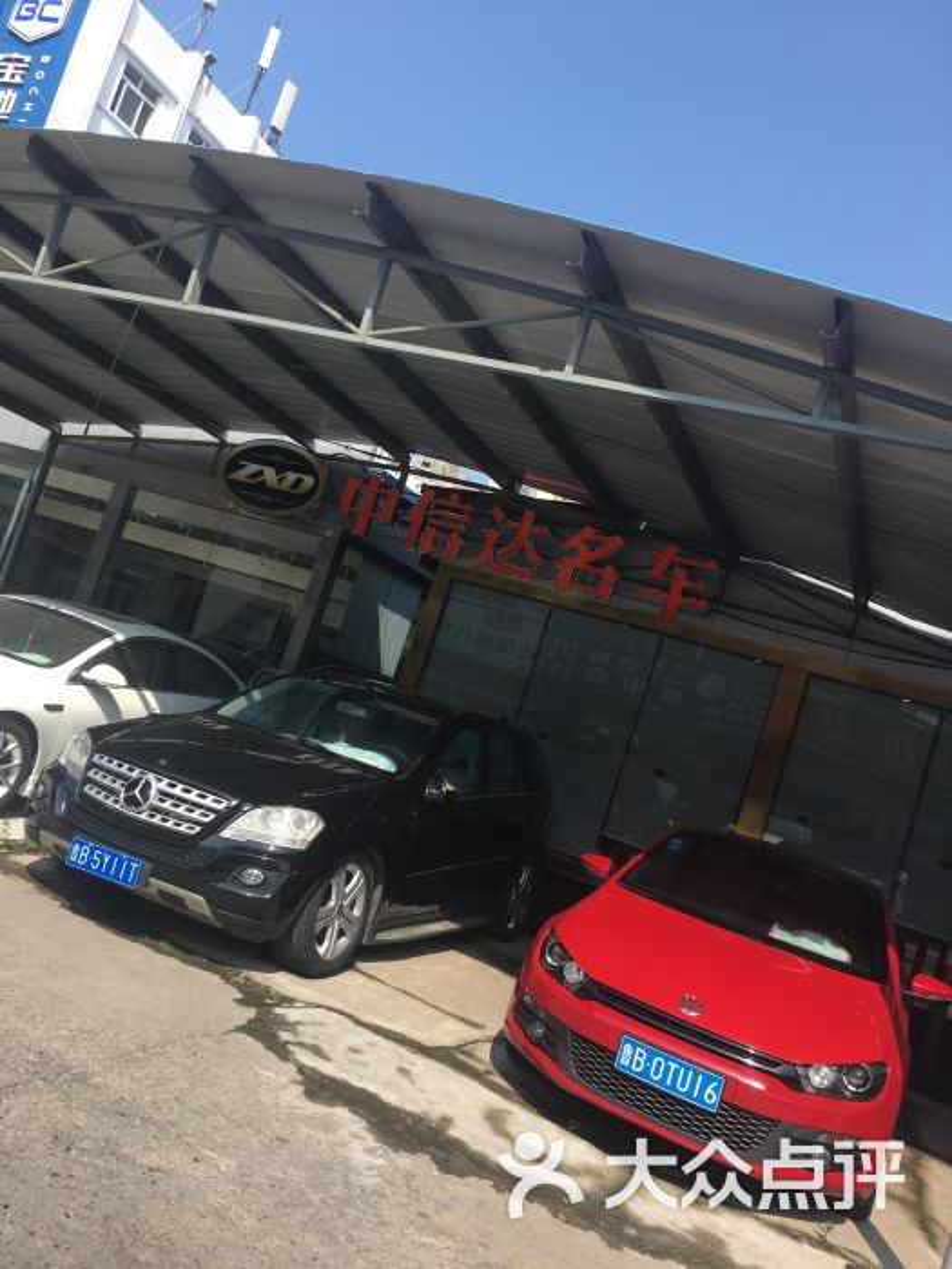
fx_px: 1063
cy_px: 634
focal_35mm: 29
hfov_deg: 48.2
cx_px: 476
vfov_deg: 61.7
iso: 25
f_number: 2.2
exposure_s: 1/785
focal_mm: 4.15
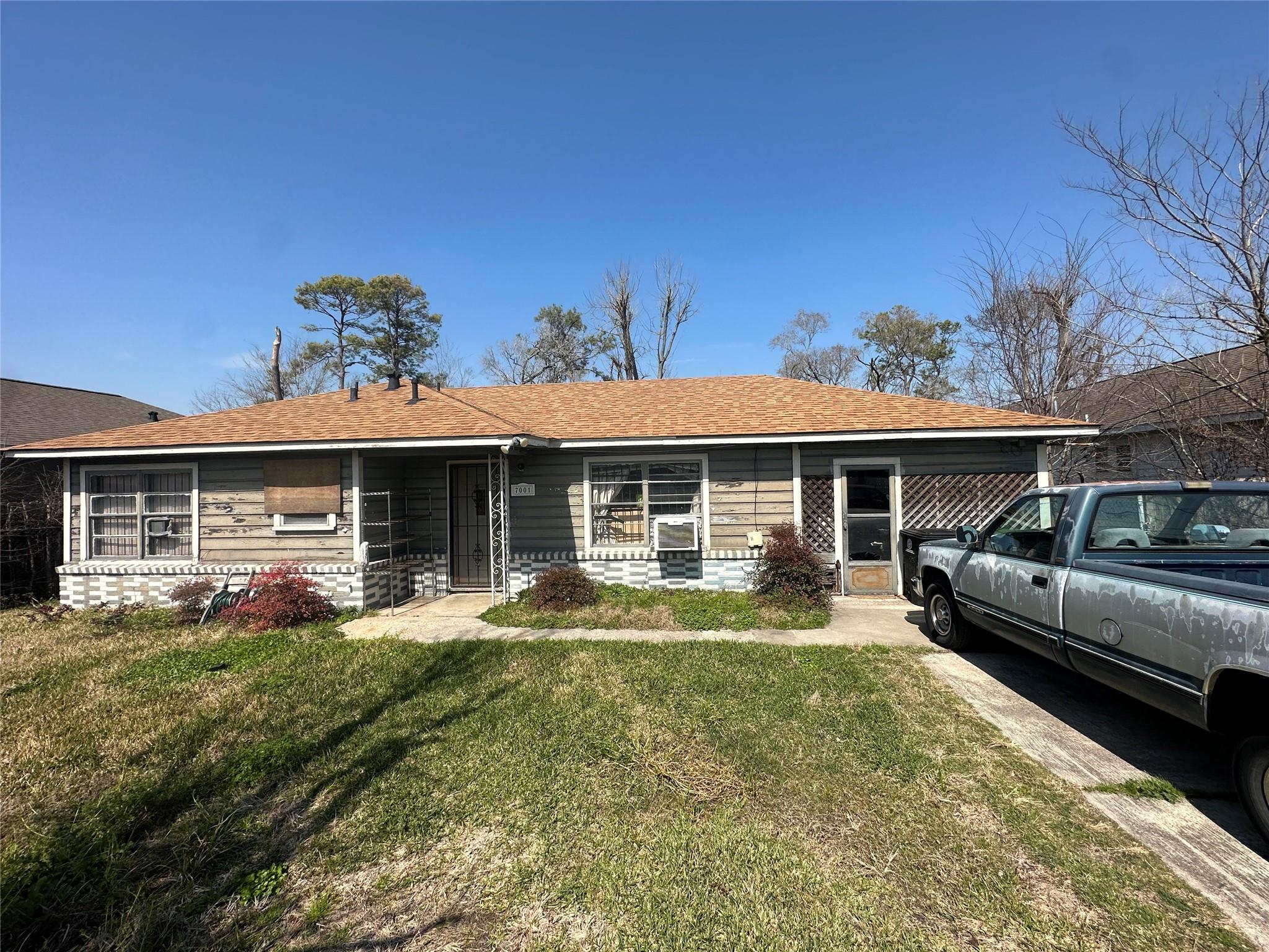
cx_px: 634
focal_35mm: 14
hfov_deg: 102.1
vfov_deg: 85.7
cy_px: 476
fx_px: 513
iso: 50
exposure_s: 1/2451
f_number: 2.2
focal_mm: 2.22
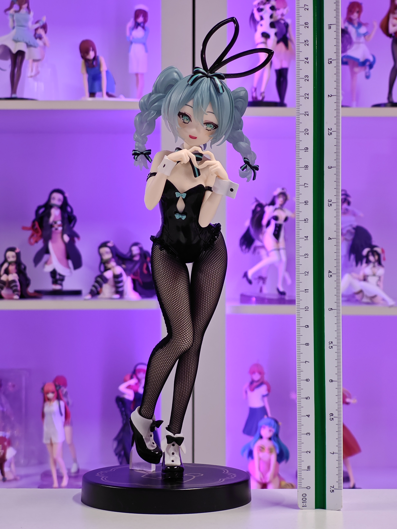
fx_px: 1223
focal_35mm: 80
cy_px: 264
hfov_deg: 18.4
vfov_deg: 24.4
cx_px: 198
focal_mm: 7.48
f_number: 2.4
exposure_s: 1/25
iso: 800
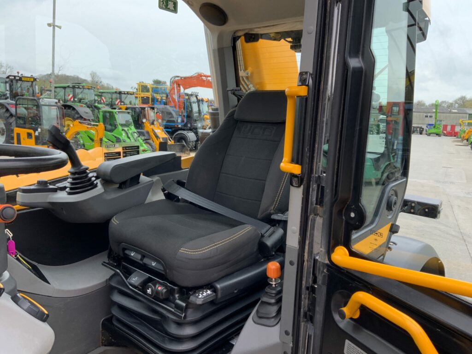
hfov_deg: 61.7
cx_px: 236
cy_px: 177
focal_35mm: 29
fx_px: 395
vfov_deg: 48.2
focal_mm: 3
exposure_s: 1/225
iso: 16
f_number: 1.8
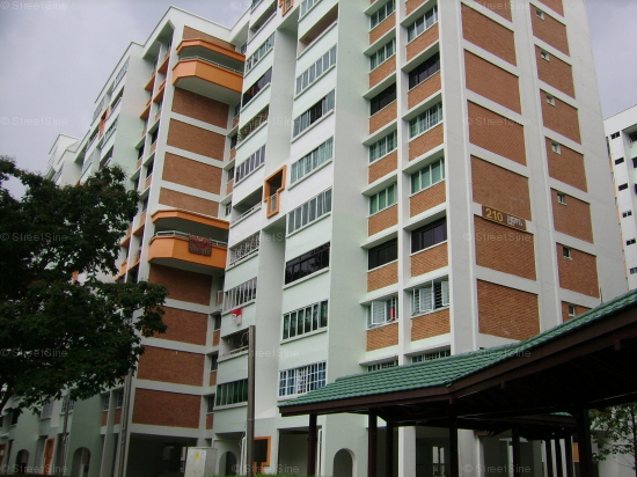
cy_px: 238
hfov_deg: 52.6
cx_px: 318
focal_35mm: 35
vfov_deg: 40.7
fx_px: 644
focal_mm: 5.95
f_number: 5.8
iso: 50
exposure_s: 1/210
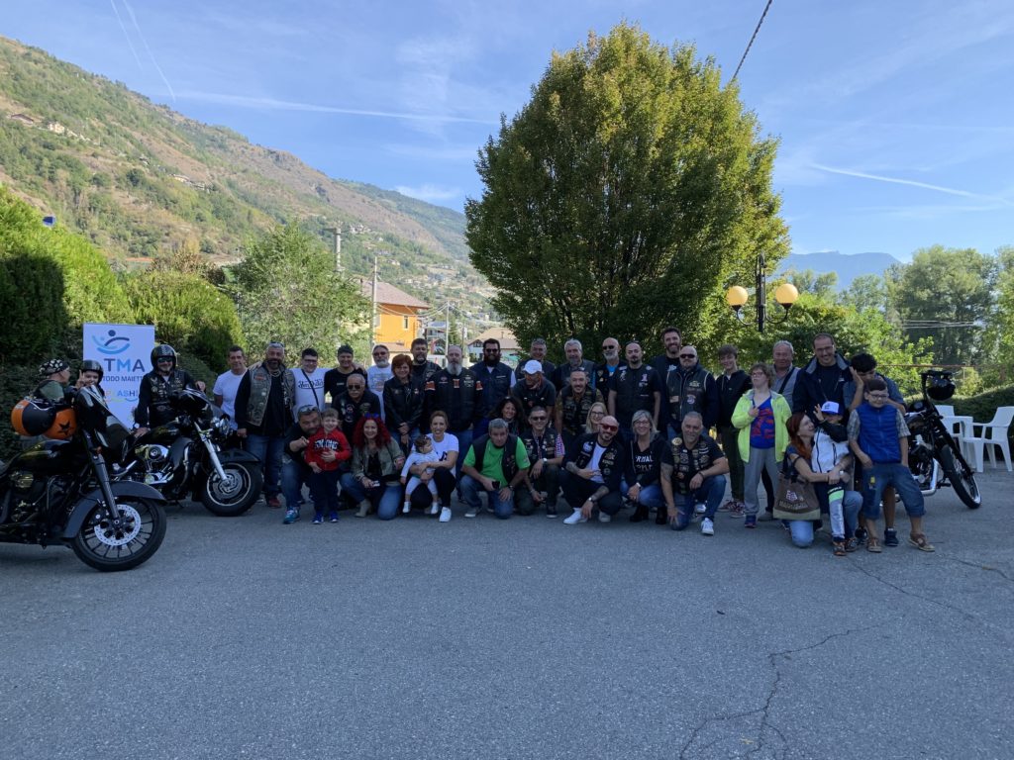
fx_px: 762
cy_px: 380
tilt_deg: -1.8
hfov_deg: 67.3
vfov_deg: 53.1
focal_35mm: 26
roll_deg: -1.3
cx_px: 507
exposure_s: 1/561
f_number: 1.8
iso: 25
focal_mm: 4.25
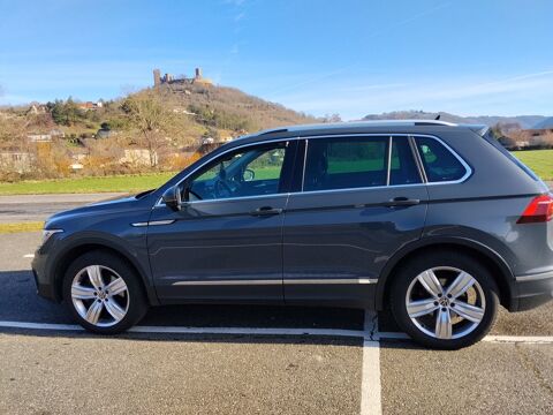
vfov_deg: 48.2
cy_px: 208
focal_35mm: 29
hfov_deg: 61.7
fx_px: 463
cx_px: 276
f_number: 1.8
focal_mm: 4.22
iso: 50
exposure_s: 1/863
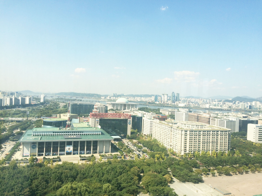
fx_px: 219
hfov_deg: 61.7
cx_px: 131
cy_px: 98
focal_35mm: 29
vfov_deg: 48.2
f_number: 2.2
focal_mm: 4.15
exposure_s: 1/1466
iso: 32
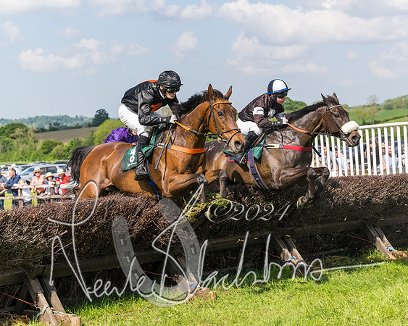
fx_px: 952
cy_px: 163
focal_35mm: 79
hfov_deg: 24.2
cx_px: 225
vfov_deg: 19.4
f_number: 5
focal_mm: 70
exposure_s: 1/2000
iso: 400
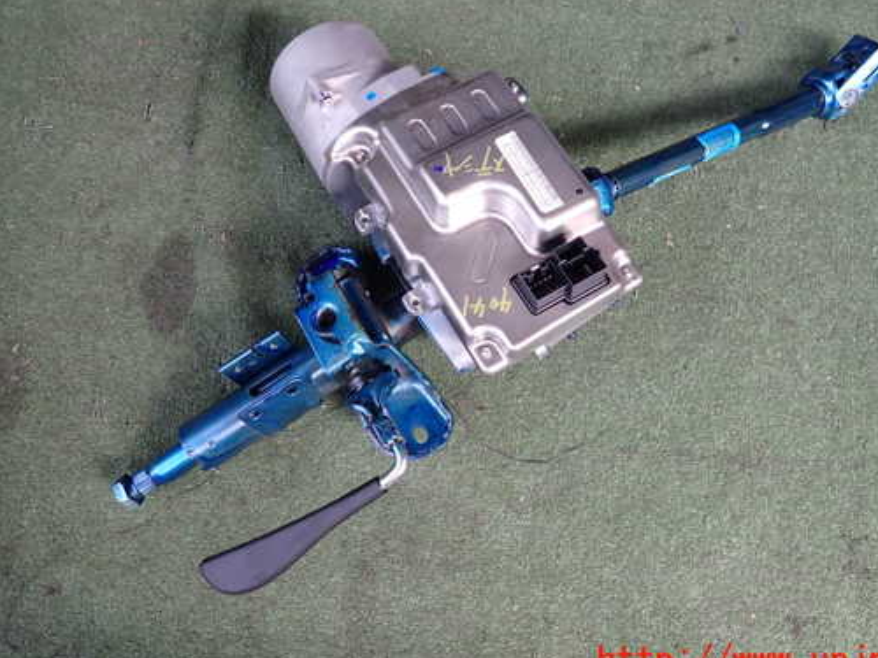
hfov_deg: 59.9
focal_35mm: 30
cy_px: 290
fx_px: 761
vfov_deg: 46.7
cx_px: 467
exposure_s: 1/200
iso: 100
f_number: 2
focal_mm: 4.5
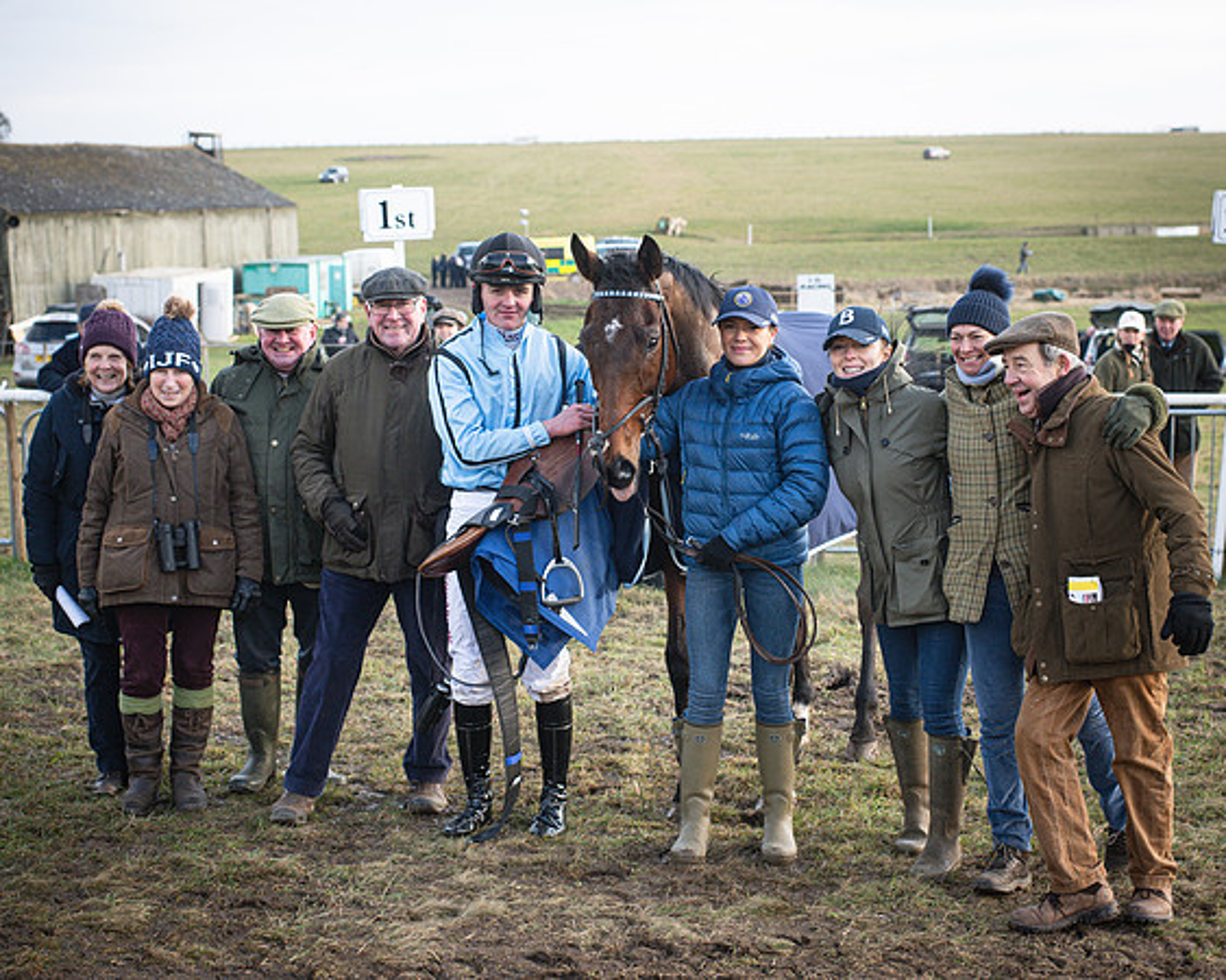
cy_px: 464
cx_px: 704
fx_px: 2177
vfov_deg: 25.4
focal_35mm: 60
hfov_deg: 31.4
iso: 250
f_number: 4
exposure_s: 1/640
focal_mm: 50
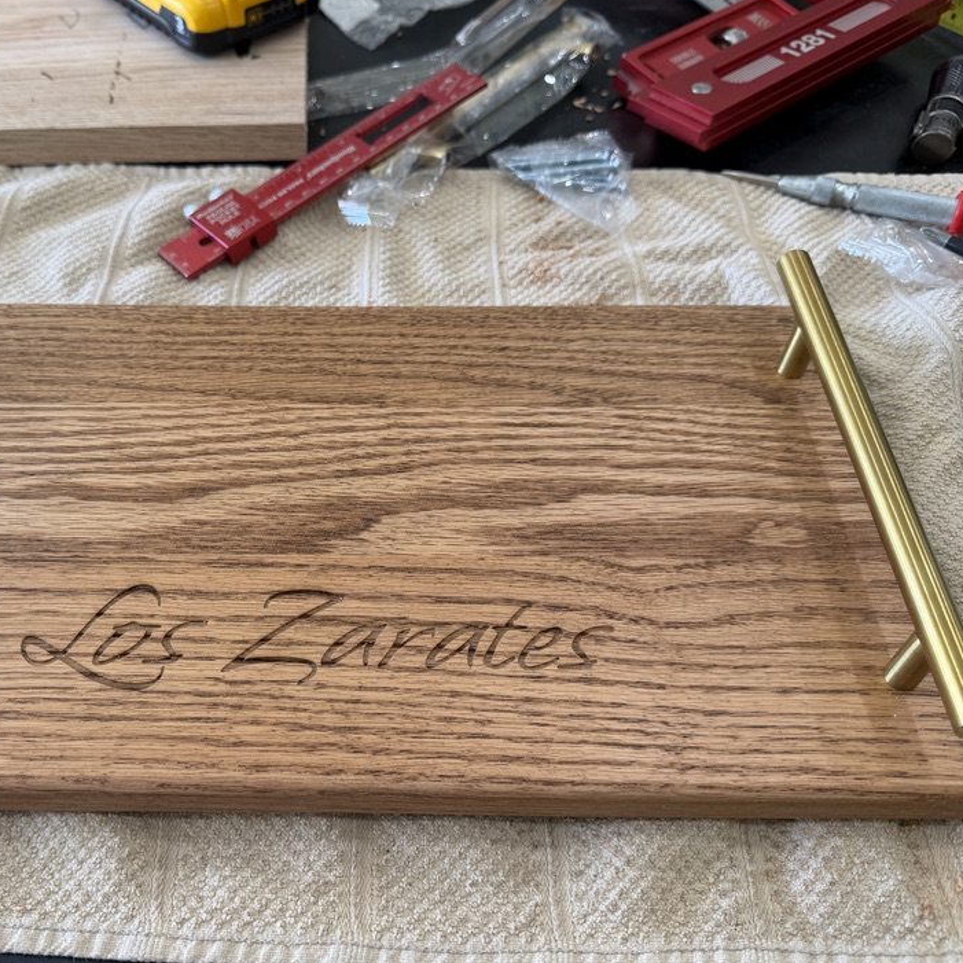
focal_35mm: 31
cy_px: 508
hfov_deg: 51.7
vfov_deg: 52.5
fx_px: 976
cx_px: 334
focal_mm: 6.76
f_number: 1.78
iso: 64
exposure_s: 1/120
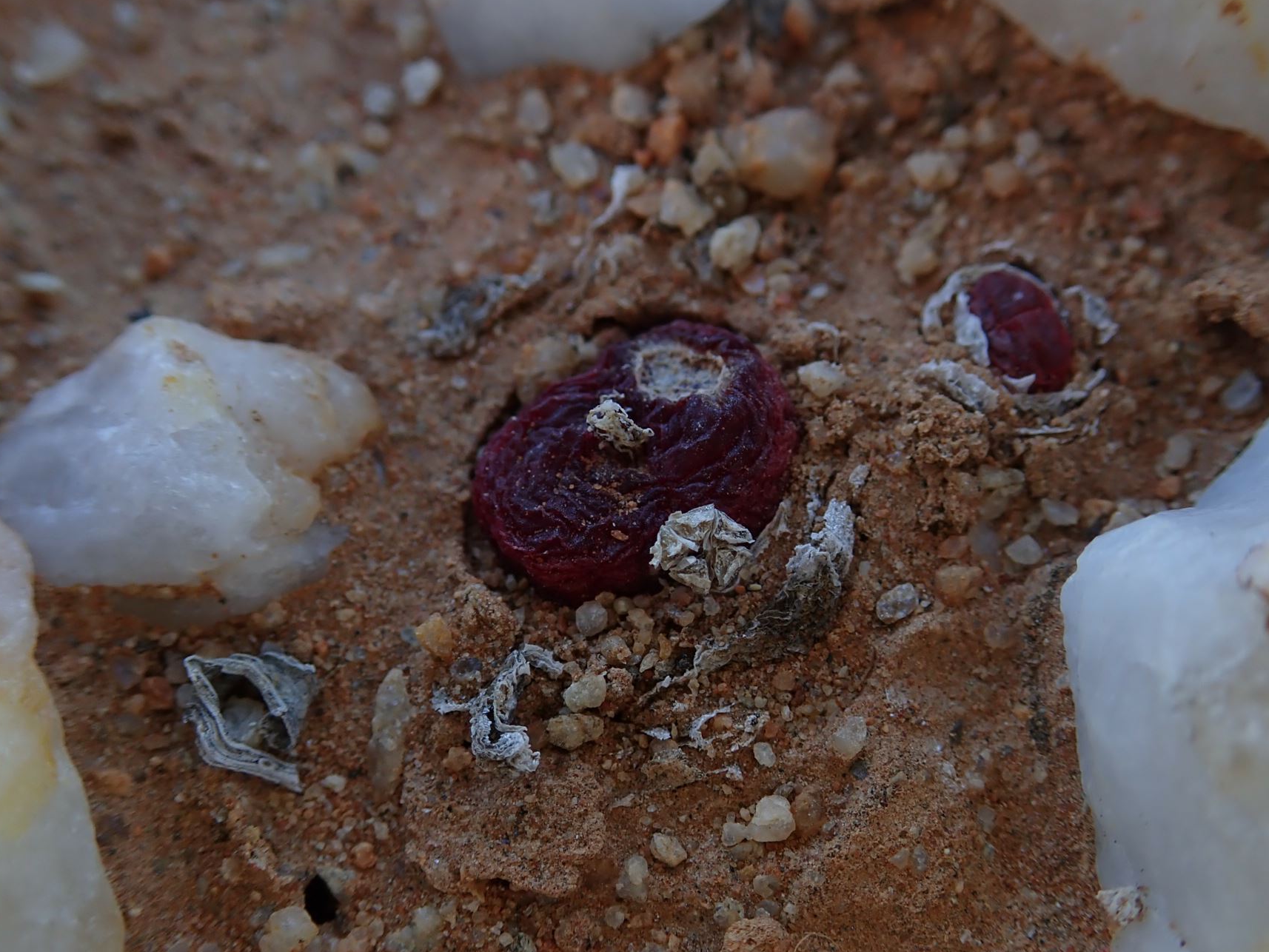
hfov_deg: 52.5
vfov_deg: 40.7
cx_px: 707
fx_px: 1283
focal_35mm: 35
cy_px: 479
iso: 100
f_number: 3.2
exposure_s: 1/125
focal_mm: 5.5
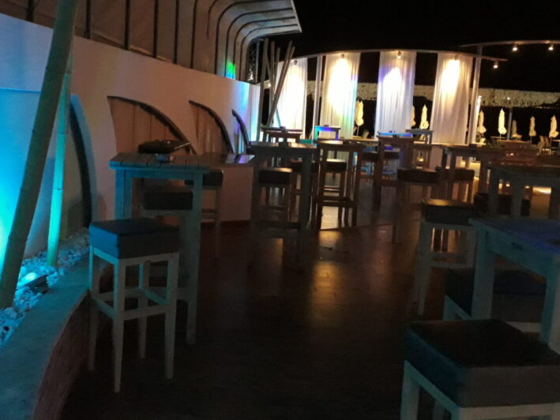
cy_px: 187
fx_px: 631
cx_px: 234
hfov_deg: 47.7
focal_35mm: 39
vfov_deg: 36.8
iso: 800
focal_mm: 3.6
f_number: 1.9
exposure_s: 1/17
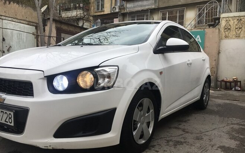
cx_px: 122
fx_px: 207
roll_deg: -1.8
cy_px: 84
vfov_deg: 40.6
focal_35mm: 31
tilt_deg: -4.1
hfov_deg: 61.2
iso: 25
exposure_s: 1/818
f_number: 2.2
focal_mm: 4.15
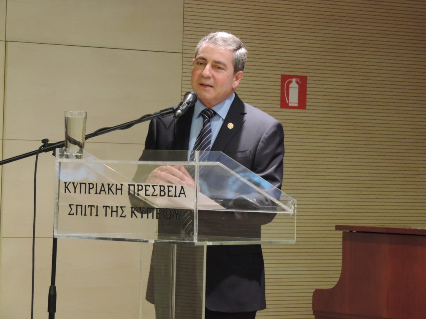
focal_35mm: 170
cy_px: 160
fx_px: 2092
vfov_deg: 8.7
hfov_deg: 11.6
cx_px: 213
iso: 800
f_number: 4.5
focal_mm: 30.3
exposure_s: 1/15
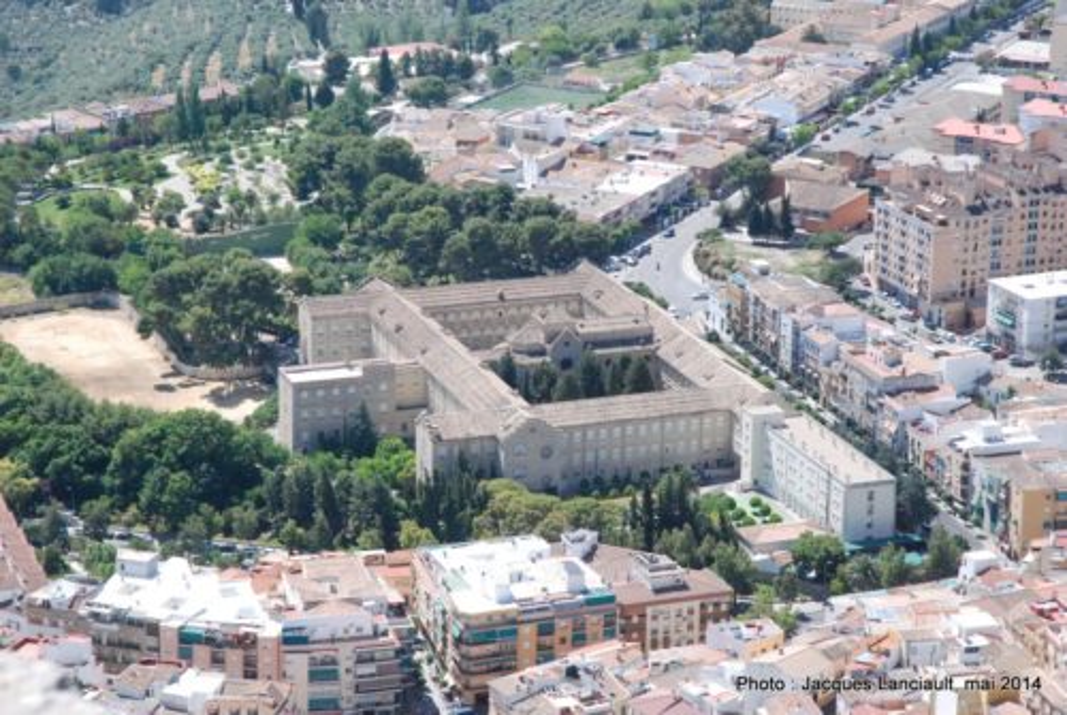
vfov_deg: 13.1
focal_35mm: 105
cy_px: 358
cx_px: 534
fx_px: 3117
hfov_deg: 19.4
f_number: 10
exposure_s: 1/1600
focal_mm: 70
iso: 1600
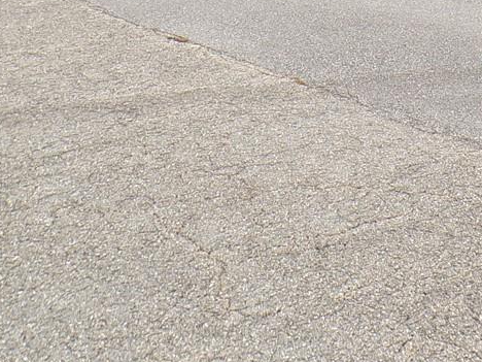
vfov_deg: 16.1
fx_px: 1142
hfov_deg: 22.7
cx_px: 506
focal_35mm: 82
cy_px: -221
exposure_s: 1/800
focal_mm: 4.3
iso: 100
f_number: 4.4
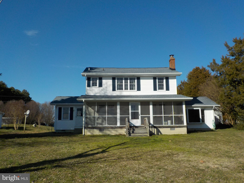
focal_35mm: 30
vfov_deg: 46.8
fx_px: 211
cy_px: 92
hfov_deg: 60.0
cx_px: 122
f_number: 3.3
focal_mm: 4.1
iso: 125
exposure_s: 1/1600
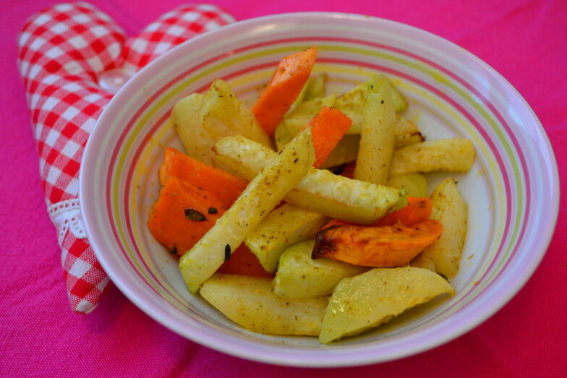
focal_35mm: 49
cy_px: 192
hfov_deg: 40.3
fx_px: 772
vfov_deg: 27.5
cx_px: 284
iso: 400
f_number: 4.8
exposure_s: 1/30
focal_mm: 32
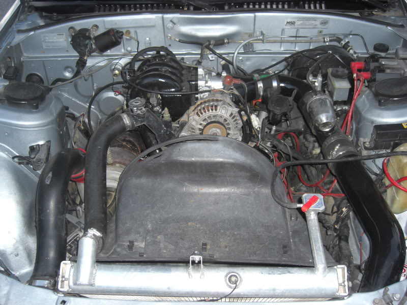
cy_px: 152
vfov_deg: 37.7
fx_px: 447
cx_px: 204
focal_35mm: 38
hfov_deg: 49.0
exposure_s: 1/60
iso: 100
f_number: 2.8
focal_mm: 7.9
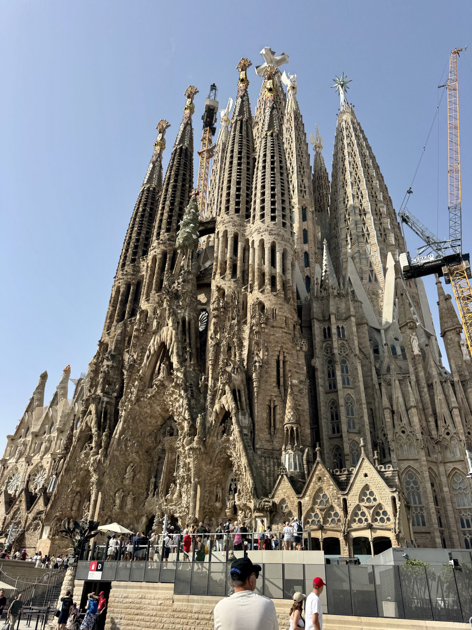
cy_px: 315
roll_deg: -1.8
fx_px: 436
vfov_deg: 71.6
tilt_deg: +31.4
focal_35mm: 24
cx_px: 236
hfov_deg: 56.8
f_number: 1.78
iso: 80
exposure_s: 1/3597
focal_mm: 6.76
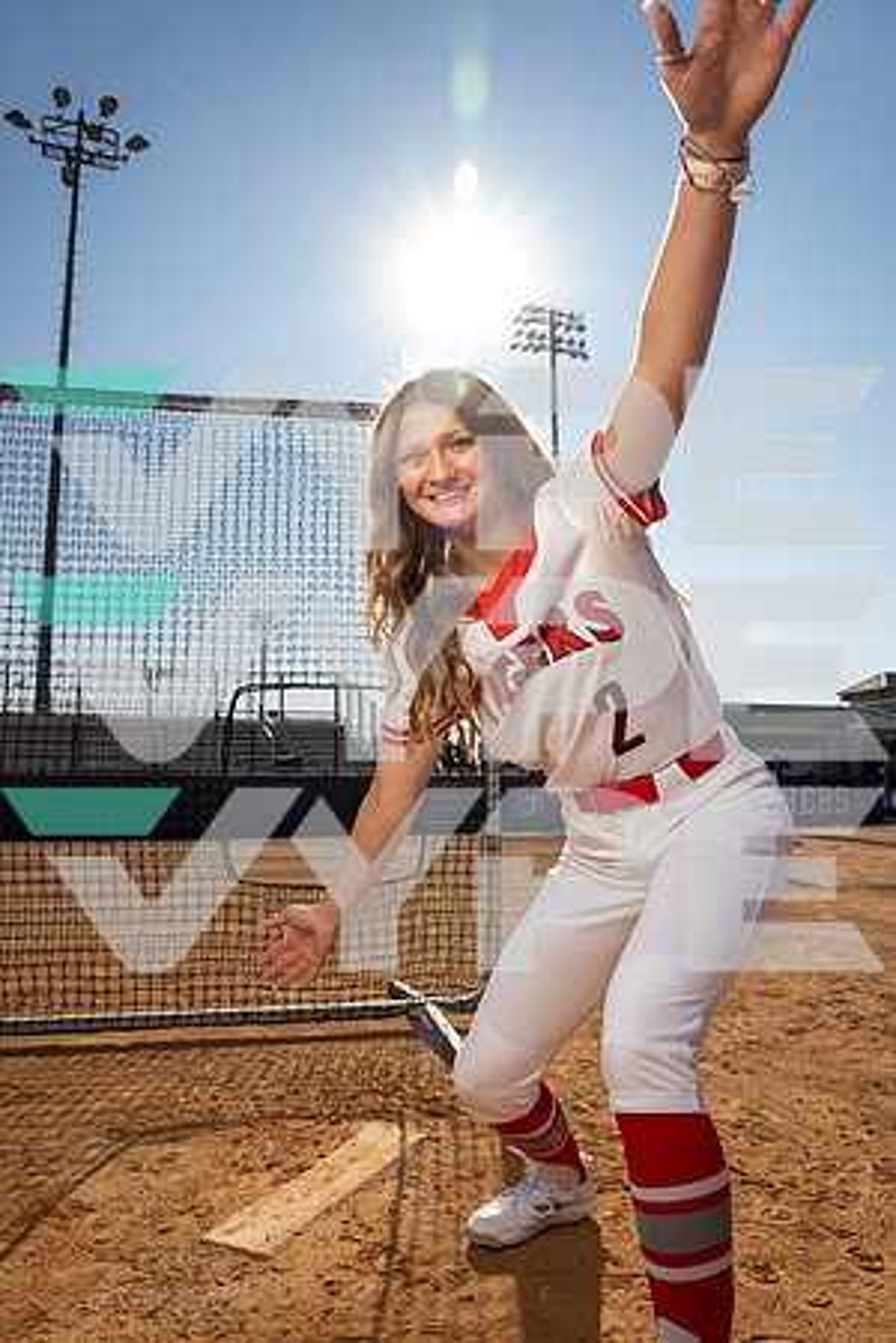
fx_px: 971
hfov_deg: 49.6
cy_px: 672
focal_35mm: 26
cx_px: 448
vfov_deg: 69.4
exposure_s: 1/250
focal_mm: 26
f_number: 8
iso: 80
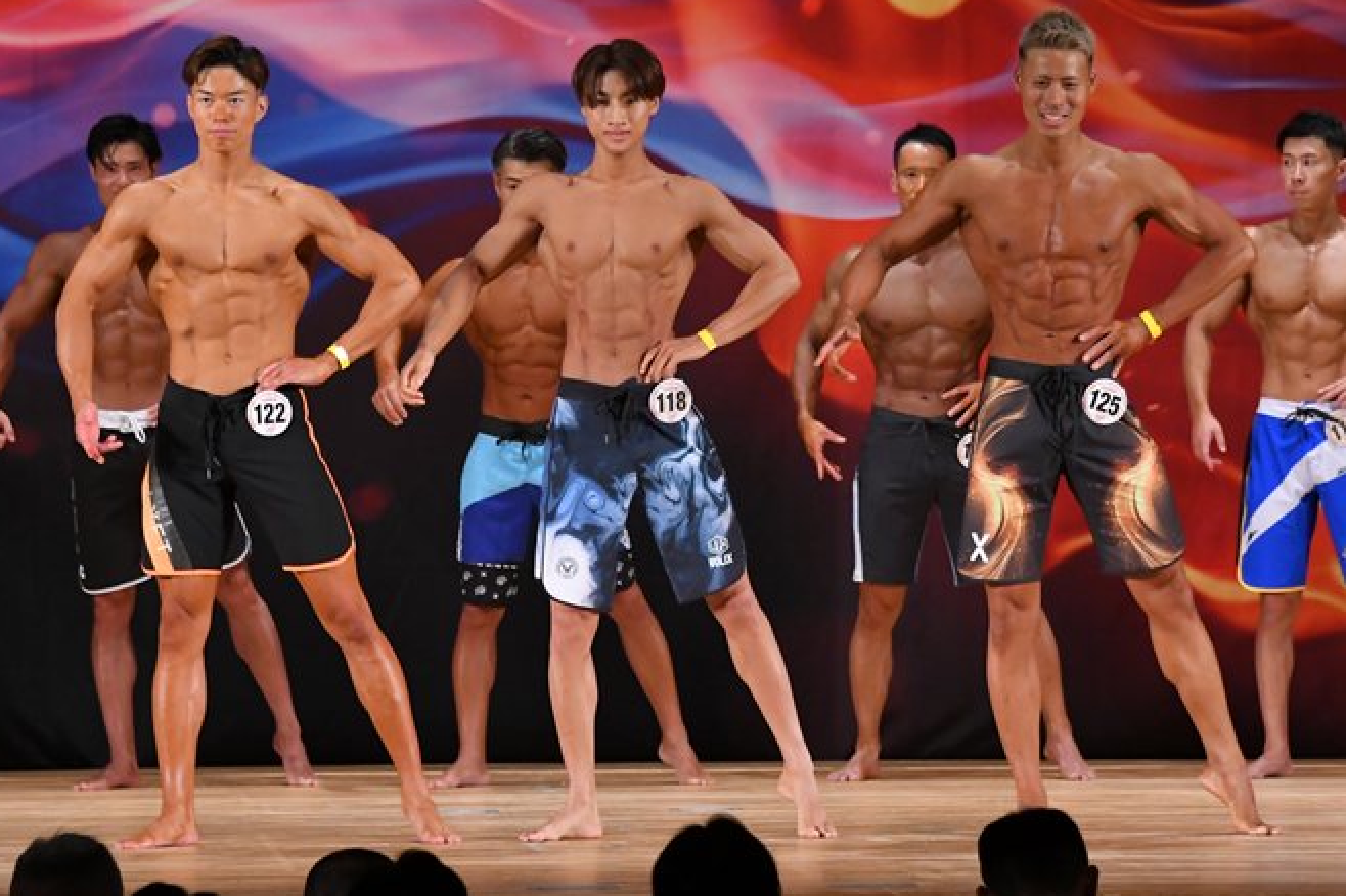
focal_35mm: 238
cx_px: 670
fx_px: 8894
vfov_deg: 5.8
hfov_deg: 8.7
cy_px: 436
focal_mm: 135
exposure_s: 1/400
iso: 3200
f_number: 5.6
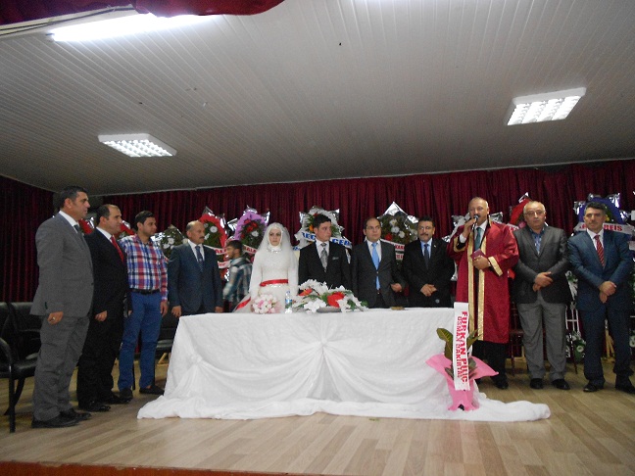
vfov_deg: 53.1
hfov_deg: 67.3
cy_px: 238
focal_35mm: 26
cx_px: 318
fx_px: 477
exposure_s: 1/25
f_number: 3.2
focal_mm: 4.6
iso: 400
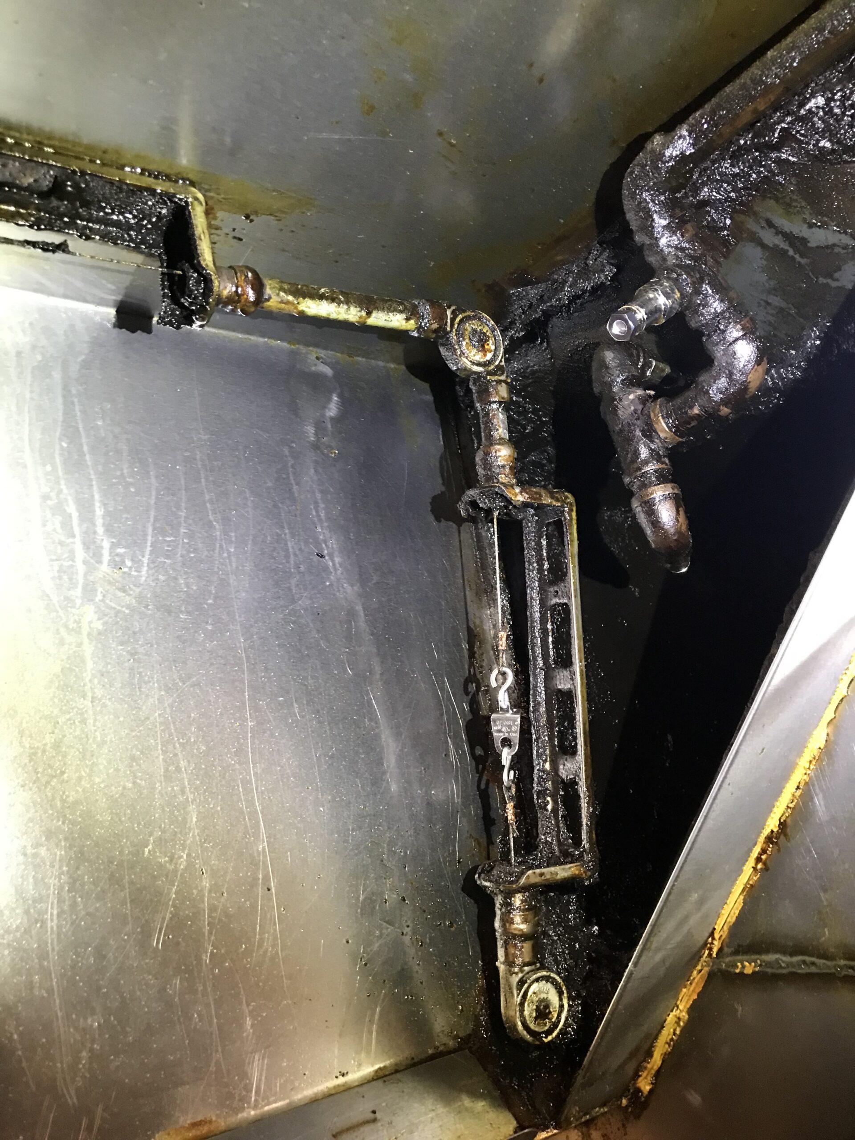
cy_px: 570
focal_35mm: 28
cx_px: 428
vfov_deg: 63.4
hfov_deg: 49.7
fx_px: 922
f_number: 1.8
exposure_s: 1/15
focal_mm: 3.99
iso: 100
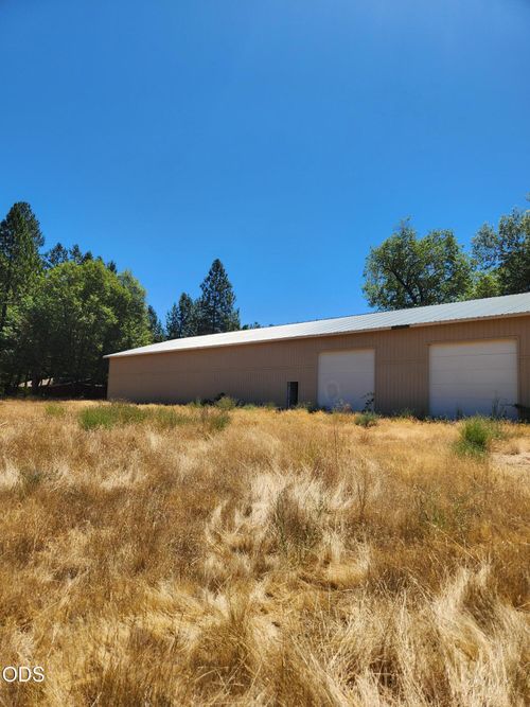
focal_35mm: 23
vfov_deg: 73.9
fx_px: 470
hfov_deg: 58.9
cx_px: 265
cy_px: 354
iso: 20
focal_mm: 5.4
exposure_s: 1/1584
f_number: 1.8
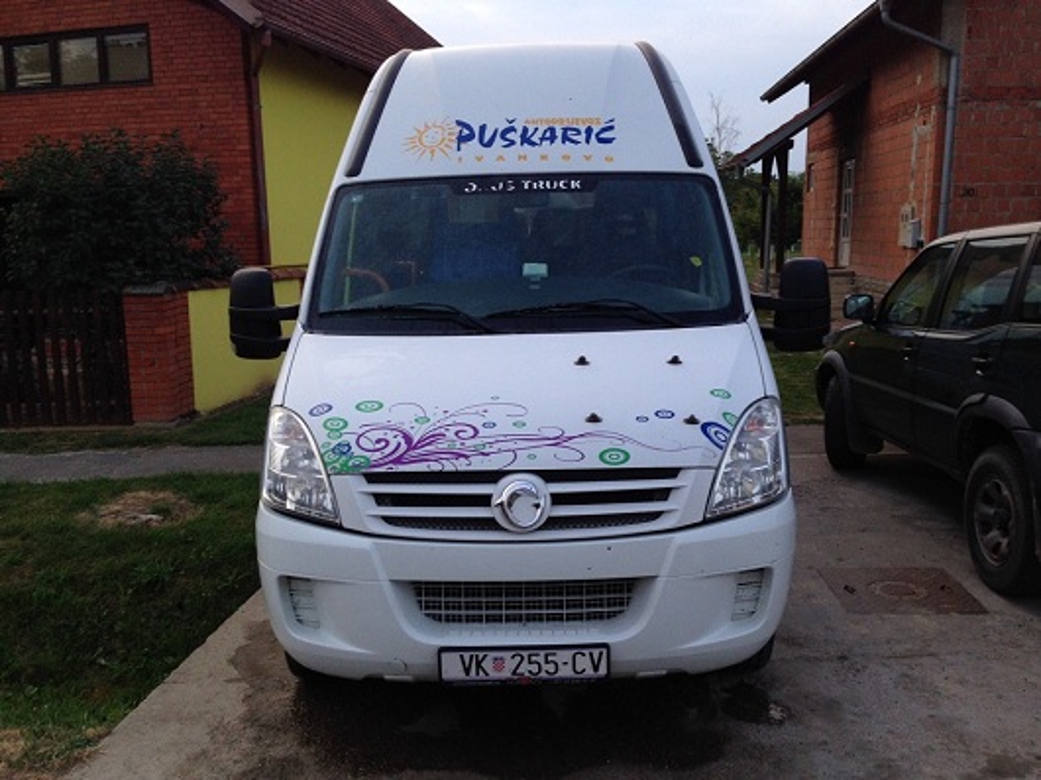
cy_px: 390
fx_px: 992
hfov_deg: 55.4
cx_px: 520
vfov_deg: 42.9
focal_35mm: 33
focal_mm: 4.12
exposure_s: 1/120
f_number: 2.4
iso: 80
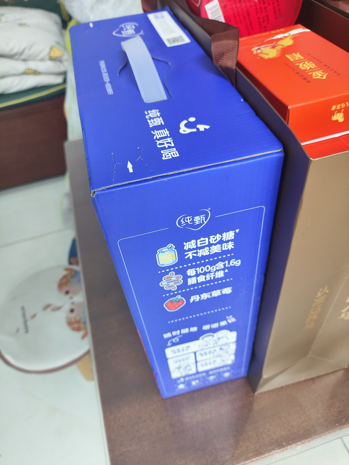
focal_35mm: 24
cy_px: 232
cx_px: 174
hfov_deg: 56.9
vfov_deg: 71.6
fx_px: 322
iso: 613
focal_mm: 4.68
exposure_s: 1/25
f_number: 1.8
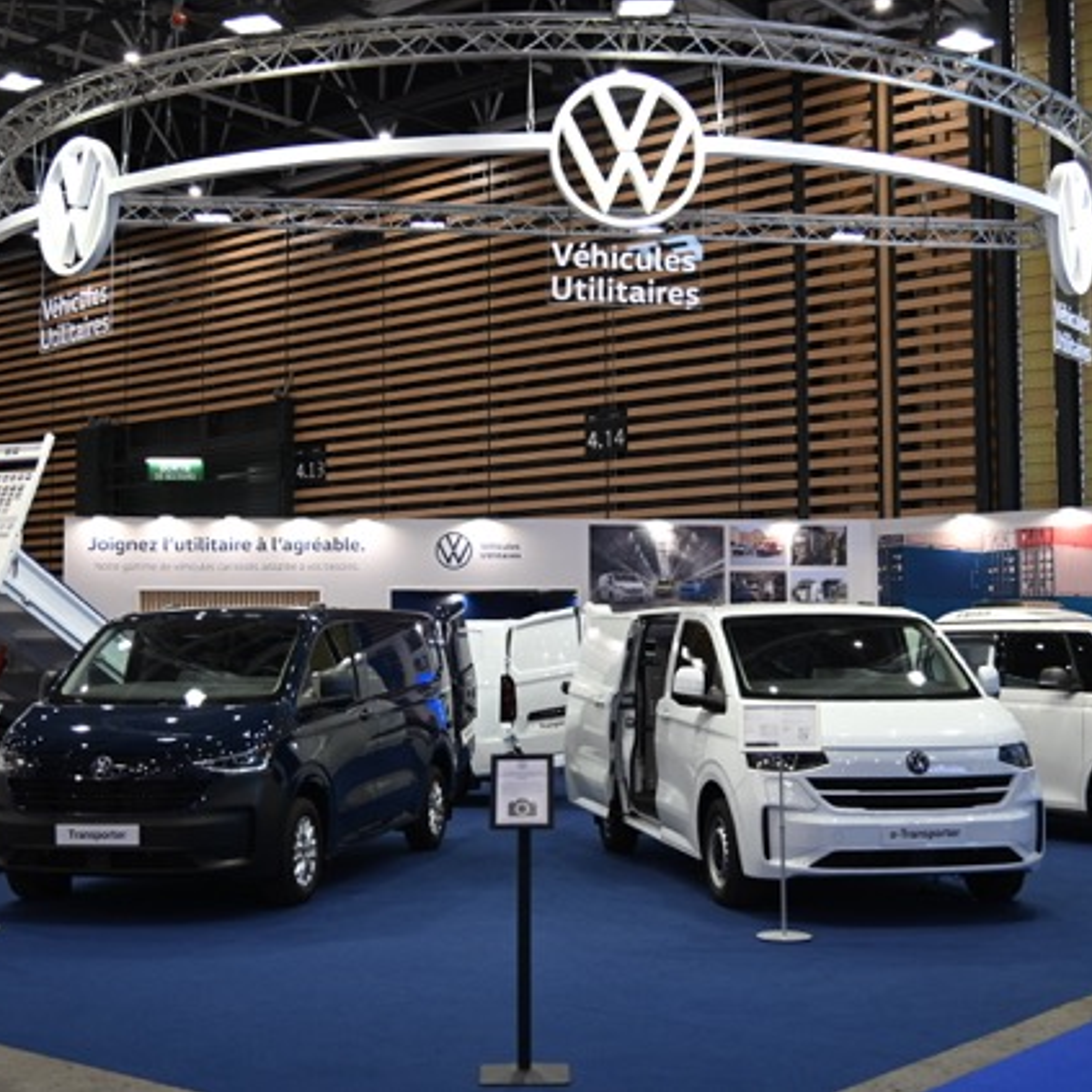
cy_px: 543
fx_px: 1606
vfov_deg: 37.6
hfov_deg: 37.6
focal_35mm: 45
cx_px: 545
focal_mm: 35
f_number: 4.5
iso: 1000
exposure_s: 1/125
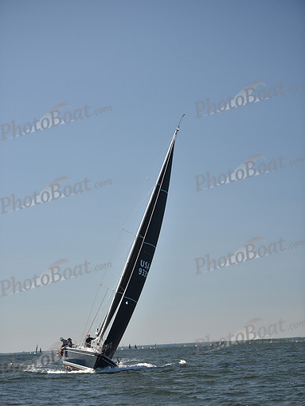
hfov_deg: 15.7
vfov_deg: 20.8
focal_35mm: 94
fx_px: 1103
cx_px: 153
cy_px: 224
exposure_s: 1/1600
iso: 250
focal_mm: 86
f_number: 2.8
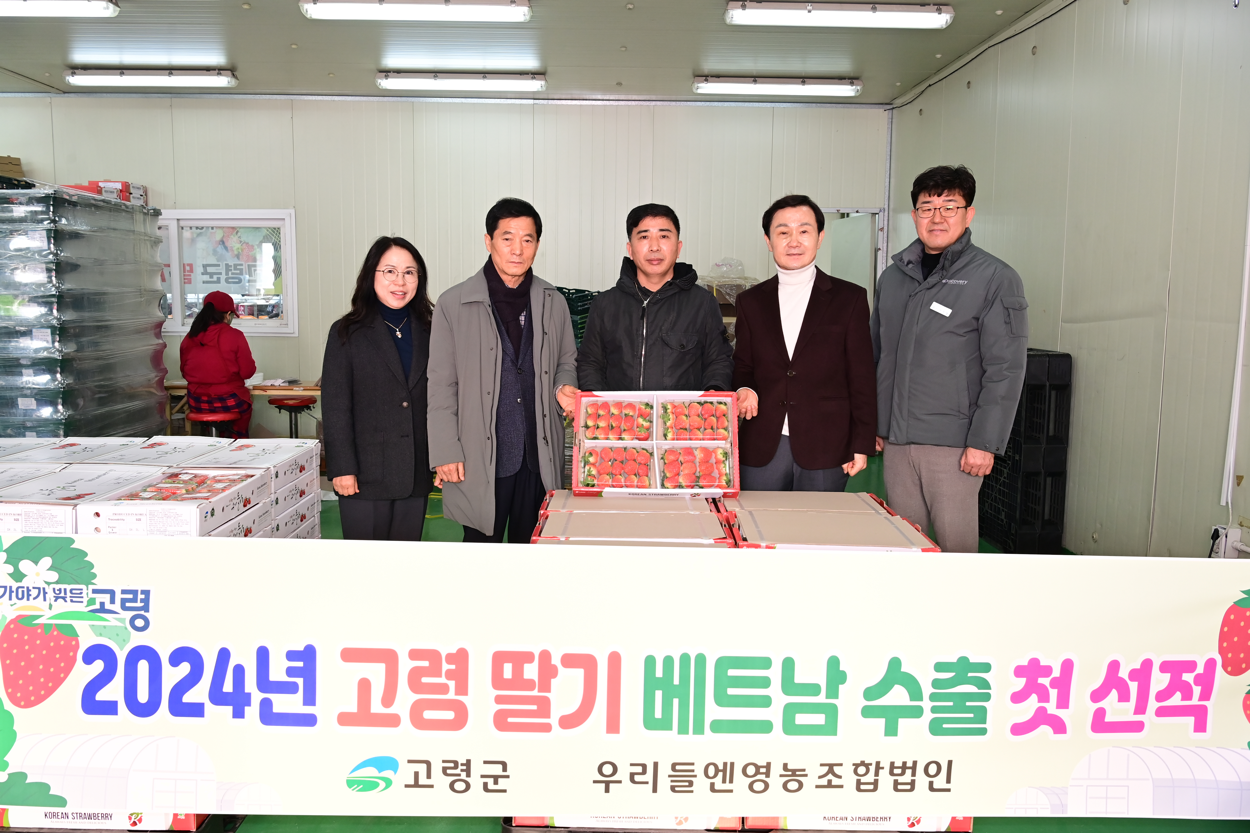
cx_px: 625
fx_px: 1007
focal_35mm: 29
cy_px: 416
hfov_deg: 63.7
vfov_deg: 45.0
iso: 2000
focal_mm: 29
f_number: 7.1
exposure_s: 1/160
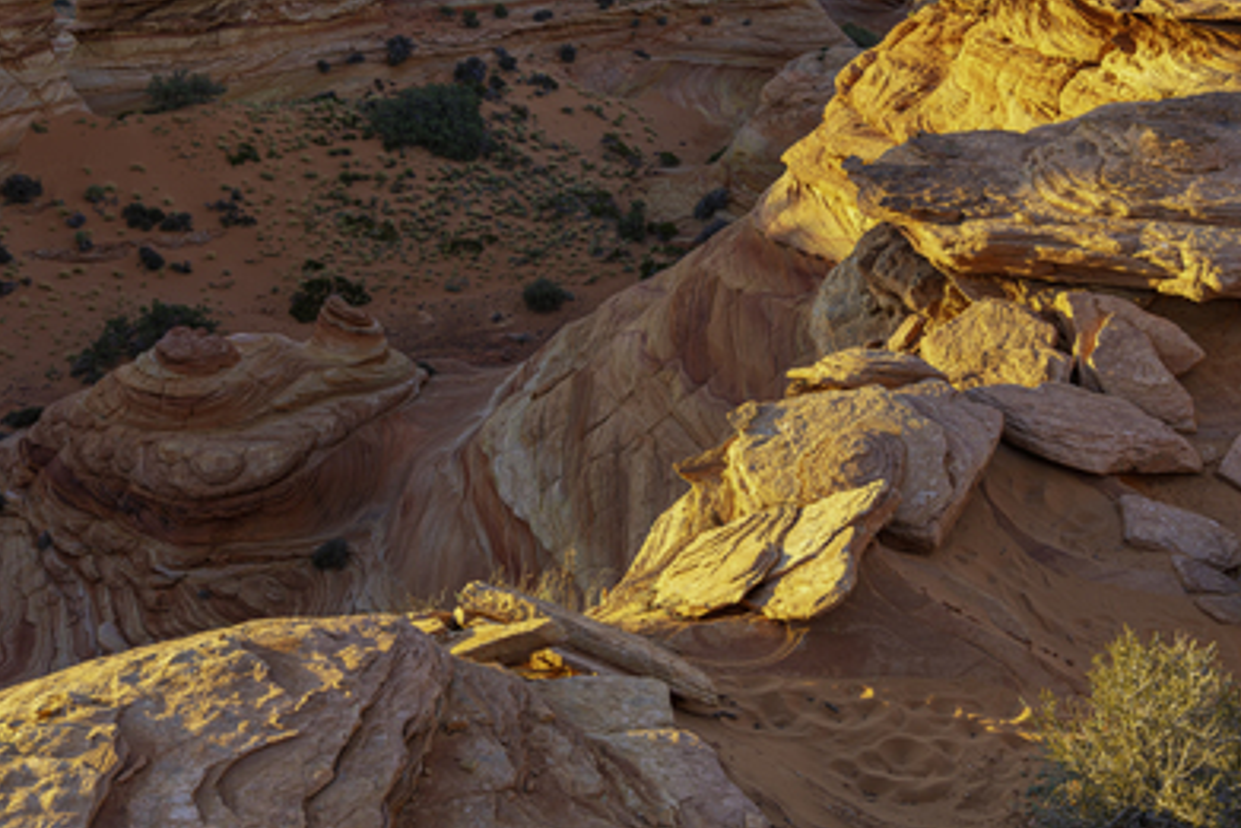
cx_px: 692
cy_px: 298
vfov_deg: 31.0
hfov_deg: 45.3
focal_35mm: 43
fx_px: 1483
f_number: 5.6
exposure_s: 1/320
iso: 250
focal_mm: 30
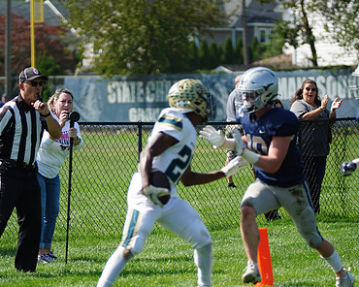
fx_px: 2316
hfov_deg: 8.9
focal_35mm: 218
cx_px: 158
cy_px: 142
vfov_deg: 7.1
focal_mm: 148
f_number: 2.8
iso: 400
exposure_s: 1/4000
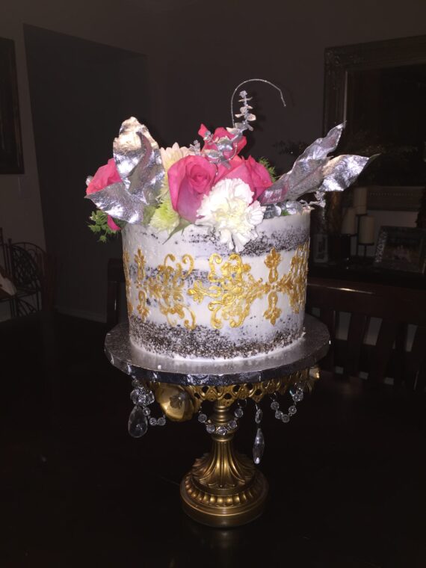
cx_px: 213
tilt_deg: -12.0
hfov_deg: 48.2
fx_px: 476
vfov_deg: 61.7
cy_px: 284
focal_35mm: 29
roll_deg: +1.5
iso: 40
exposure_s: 1/30
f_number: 2.2
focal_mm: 4.15
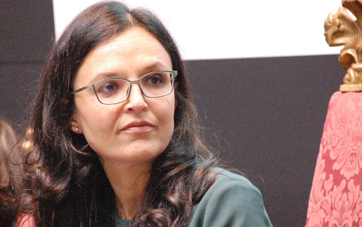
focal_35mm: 346
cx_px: 144
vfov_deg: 3.8
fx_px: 3412
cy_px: 149
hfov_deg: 6.1
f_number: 5
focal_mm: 135
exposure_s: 1/25
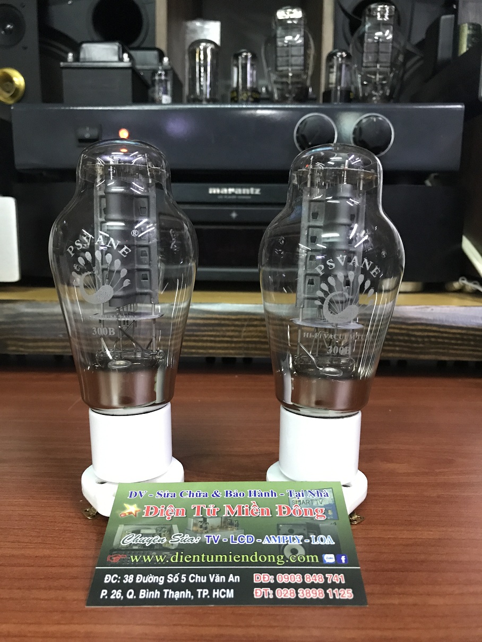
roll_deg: -1.6
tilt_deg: -9.2
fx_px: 520
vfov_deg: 63.4
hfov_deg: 49.8
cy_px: 321
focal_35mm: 28
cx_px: 241
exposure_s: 1/5
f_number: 1.8
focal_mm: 3.99
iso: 80
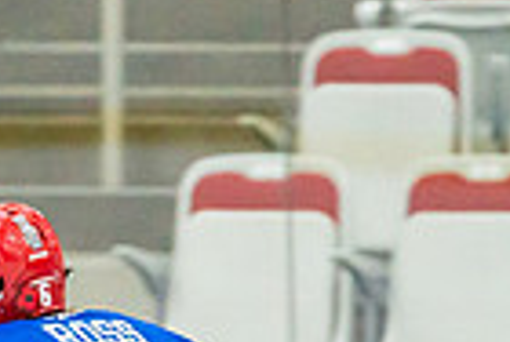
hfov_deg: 2.1
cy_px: 687
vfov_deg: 1.4
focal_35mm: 1000
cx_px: 257
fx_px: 14197
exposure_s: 1/1250
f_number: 2.8
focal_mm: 200
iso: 3200
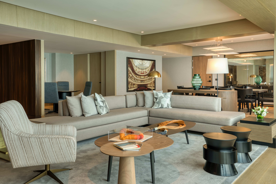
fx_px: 233
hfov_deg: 61.3
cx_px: 138
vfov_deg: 43.1
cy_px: 92
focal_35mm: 30
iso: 1000
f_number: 10
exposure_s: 1/13
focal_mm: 30.4
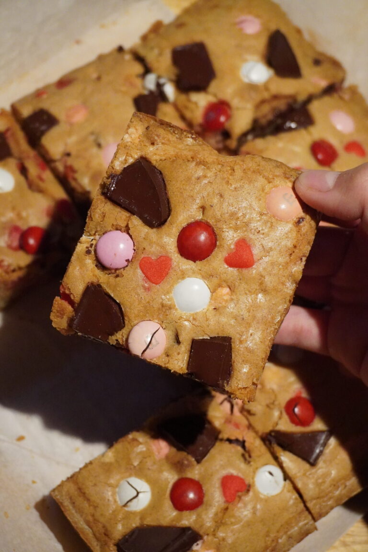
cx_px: 184
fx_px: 966
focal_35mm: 63
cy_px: 276
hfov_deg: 21.6
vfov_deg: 31.9
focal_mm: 42
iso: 6400
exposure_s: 1/1600
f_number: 5.6
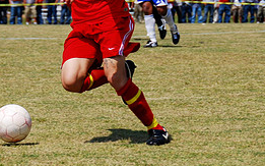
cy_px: 58
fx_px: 1842
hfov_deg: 8.2
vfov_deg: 5.1
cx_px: 97
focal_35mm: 255
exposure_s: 1/500
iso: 100
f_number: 6.3
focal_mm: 75
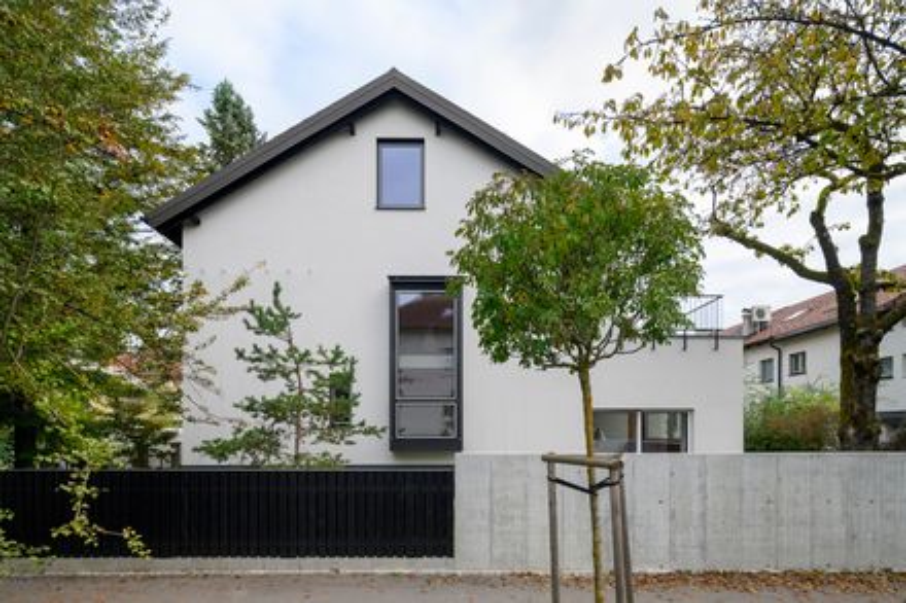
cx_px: 453
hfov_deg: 86.9
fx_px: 478
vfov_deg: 64.5
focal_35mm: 19
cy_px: 302
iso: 100
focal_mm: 19
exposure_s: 1/60
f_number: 10
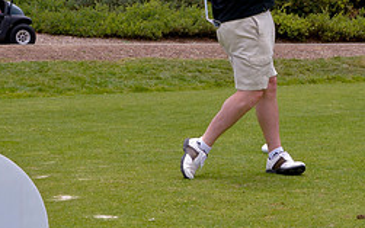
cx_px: 252
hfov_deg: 17.3
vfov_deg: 10.8
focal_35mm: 120
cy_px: 6
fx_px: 1194
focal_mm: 34
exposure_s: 1/250
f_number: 11
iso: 200
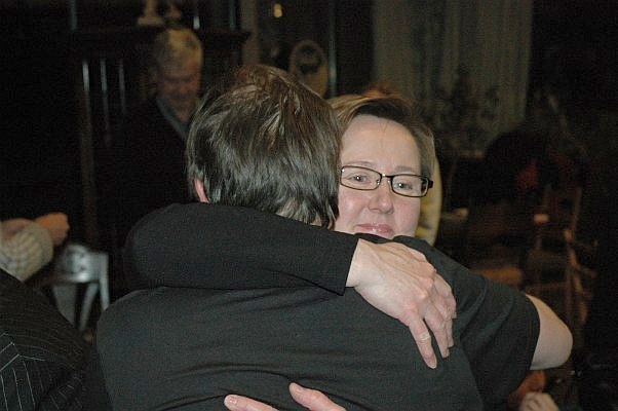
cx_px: 309
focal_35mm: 66
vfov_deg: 20.6
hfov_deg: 30.5
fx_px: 1132
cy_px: 206
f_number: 5
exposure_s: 1/60
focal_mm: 44
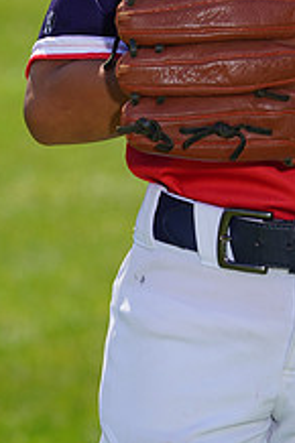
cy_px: -91
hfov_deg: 2.5
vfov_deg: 3.8
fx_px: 6758
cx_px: 221
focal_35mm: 549
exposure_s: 1/250
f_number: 7.1
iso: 100
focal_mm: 206
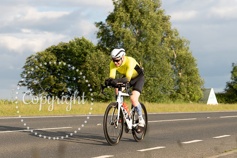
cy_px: 84
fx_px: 627
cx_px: 120
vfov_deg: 14.4
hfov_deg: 21.4
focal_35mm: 95
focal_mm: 74
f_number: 4
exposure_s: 1/500
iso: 125
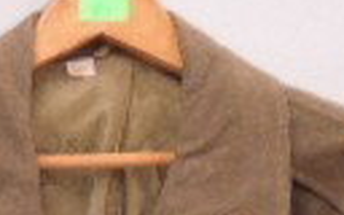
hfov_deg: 14.4
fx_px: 1238
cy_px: 564
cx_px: -220
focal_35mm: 132
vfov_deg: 8.8
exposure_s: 1/30
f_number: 3.3
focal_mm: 4.5
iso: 400
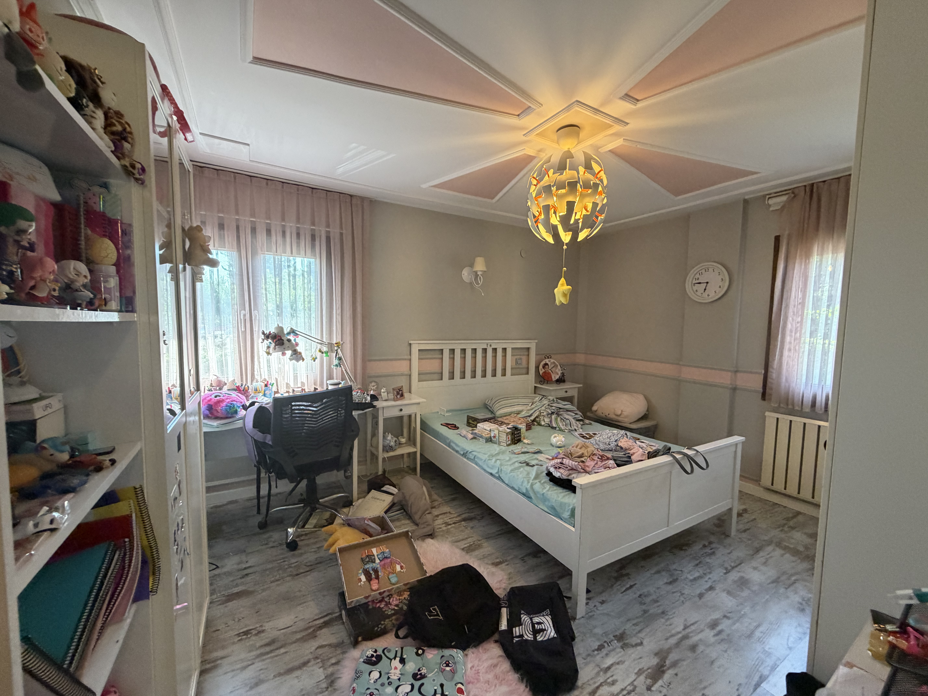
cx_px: 464
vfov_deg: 85.7
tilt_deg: -4.2
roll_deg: -0.2
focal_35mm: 14
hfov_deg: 102.1
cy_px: 348
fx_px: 375
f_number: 2.2
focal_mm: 2.22
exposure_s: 1/50
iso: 250
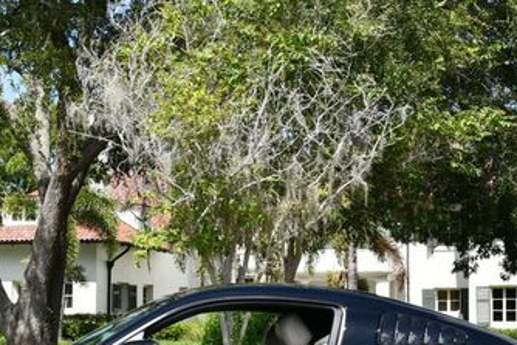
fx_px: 1322
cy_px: 266
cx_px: 193
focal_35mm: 92
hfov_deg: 22.1
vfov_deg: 14.8
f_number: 8
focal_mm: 24
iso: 140
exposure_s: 1/250
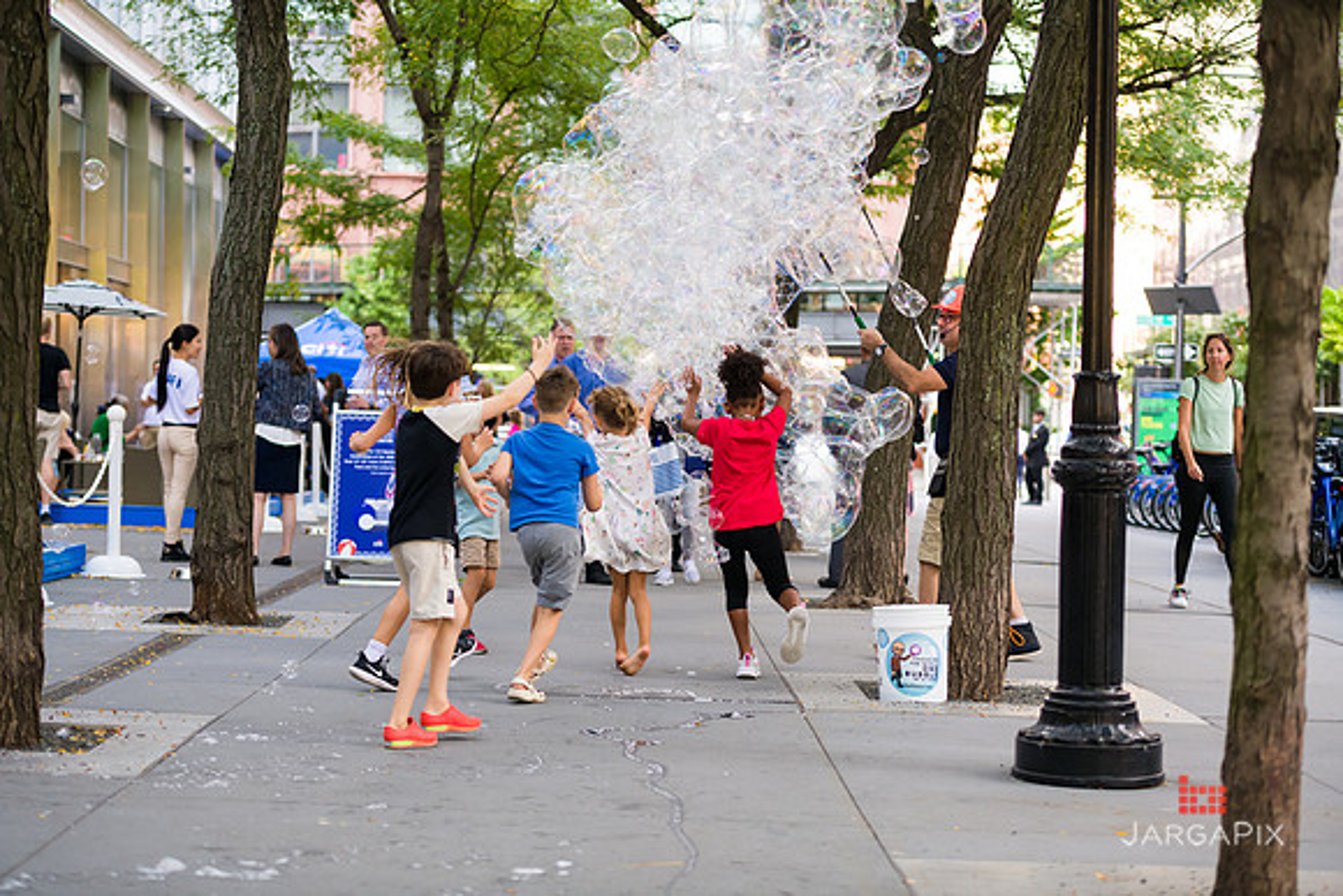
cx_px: 672
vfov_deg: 19.5
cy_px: 448
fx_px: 2612
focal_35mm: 70
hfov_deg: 28.8
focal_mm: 70
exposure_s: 1/400
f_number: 3.2
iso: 400
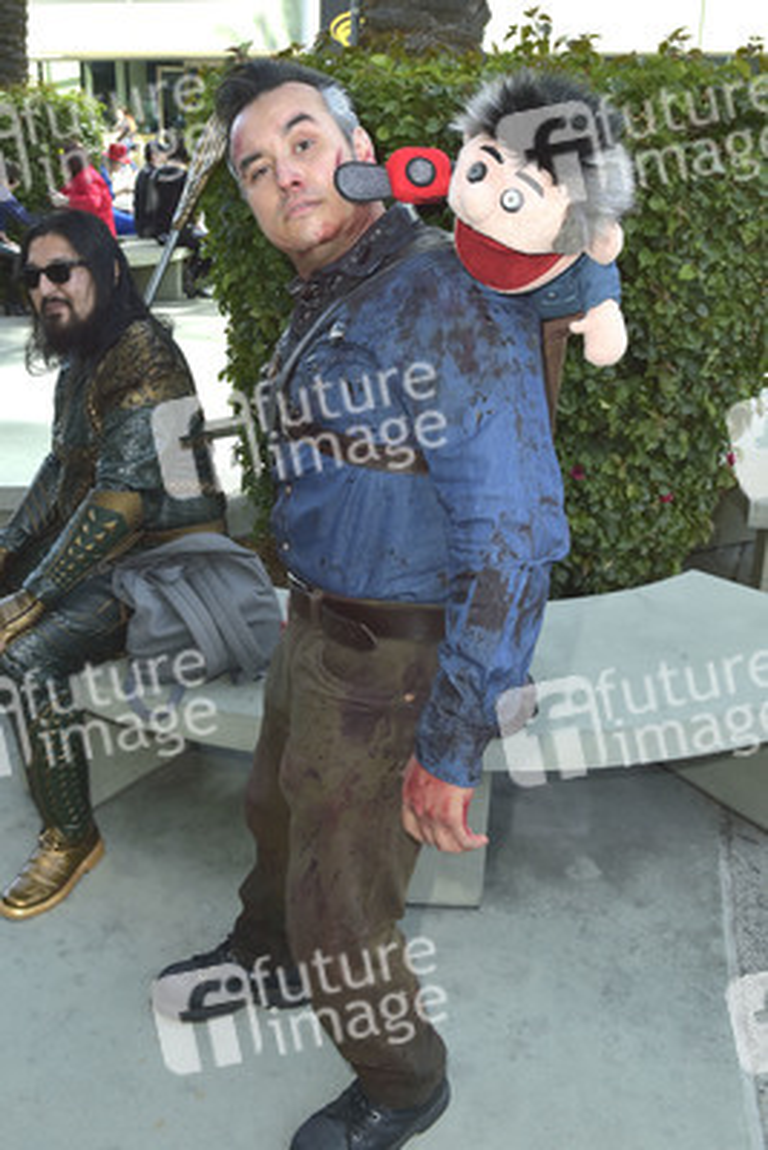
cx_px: 384
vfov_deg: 58.7
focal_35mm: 32
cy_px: 575
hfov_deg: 41.1
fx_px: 1023
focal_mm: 32
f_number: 11
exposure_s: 1/250
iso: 250
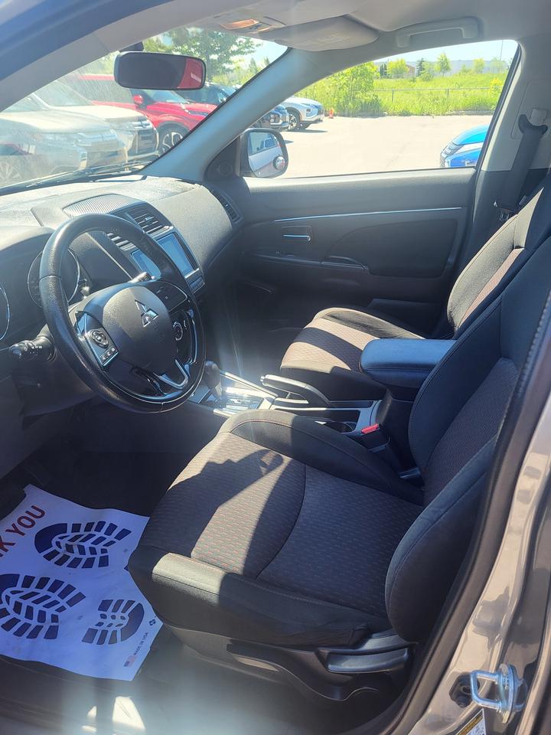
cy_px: 368
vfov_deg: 67.3
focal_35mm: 26
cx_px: 276
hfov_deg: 53.1
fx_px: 552
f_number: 1.8
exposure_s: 1/270
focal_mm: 5.4
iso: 40
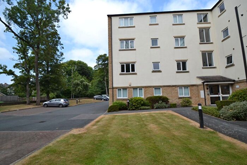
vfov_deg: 72.1
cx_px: 124
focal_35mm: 16
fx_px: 113
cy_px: 82
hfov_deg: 95.0
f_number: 7.1
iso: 100
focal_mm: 11
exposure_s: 1/200
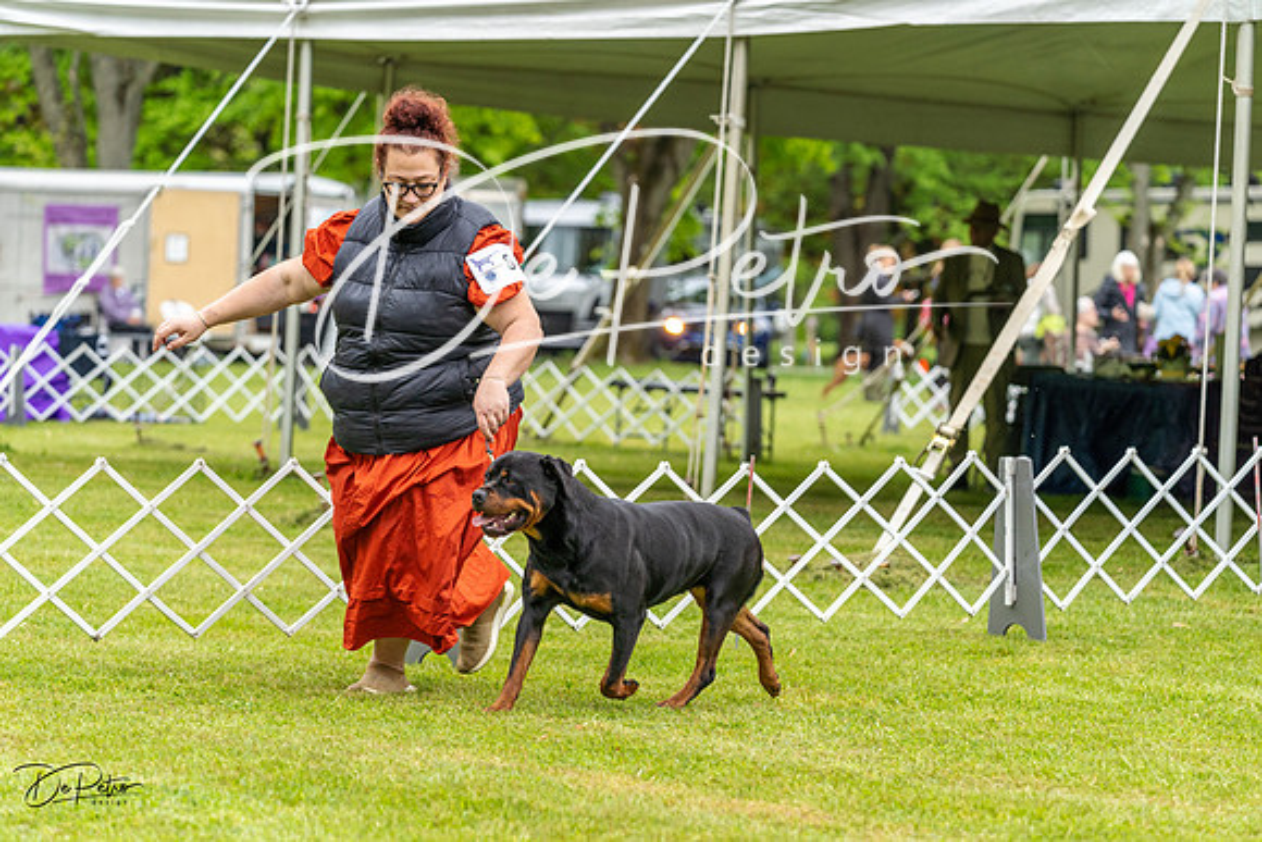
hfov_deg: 16.8
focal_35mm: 122
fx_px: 4278
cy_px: 421
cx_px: 631
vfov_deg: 11.2
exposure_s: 1/800
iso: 640
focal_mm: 122
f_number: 4
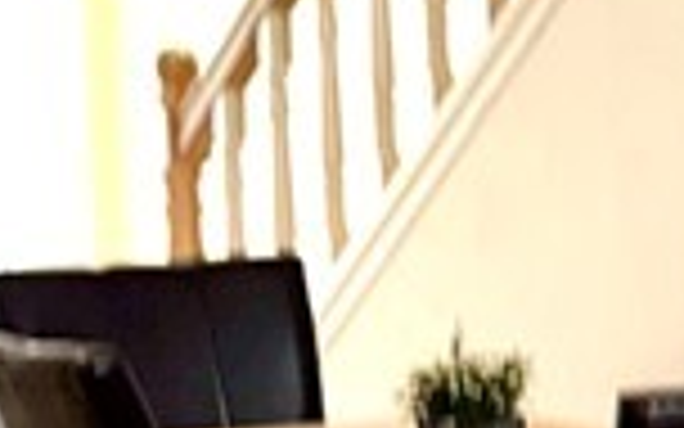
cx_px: 1462
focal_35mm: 171
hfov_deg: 10.9
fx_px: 3188
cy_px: 437
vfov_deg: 7.6
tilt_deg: -6.8
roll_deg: -2.7
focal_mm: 6.76
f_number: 1.78
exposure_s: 1/34
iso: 64
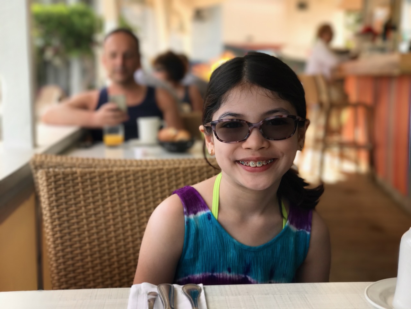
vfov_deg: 25.7
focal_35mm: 57
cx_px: 206
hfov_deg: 33.8
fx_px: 677
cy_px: 154
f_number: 2.8
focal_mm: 6.6
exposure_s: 1/153
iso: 20
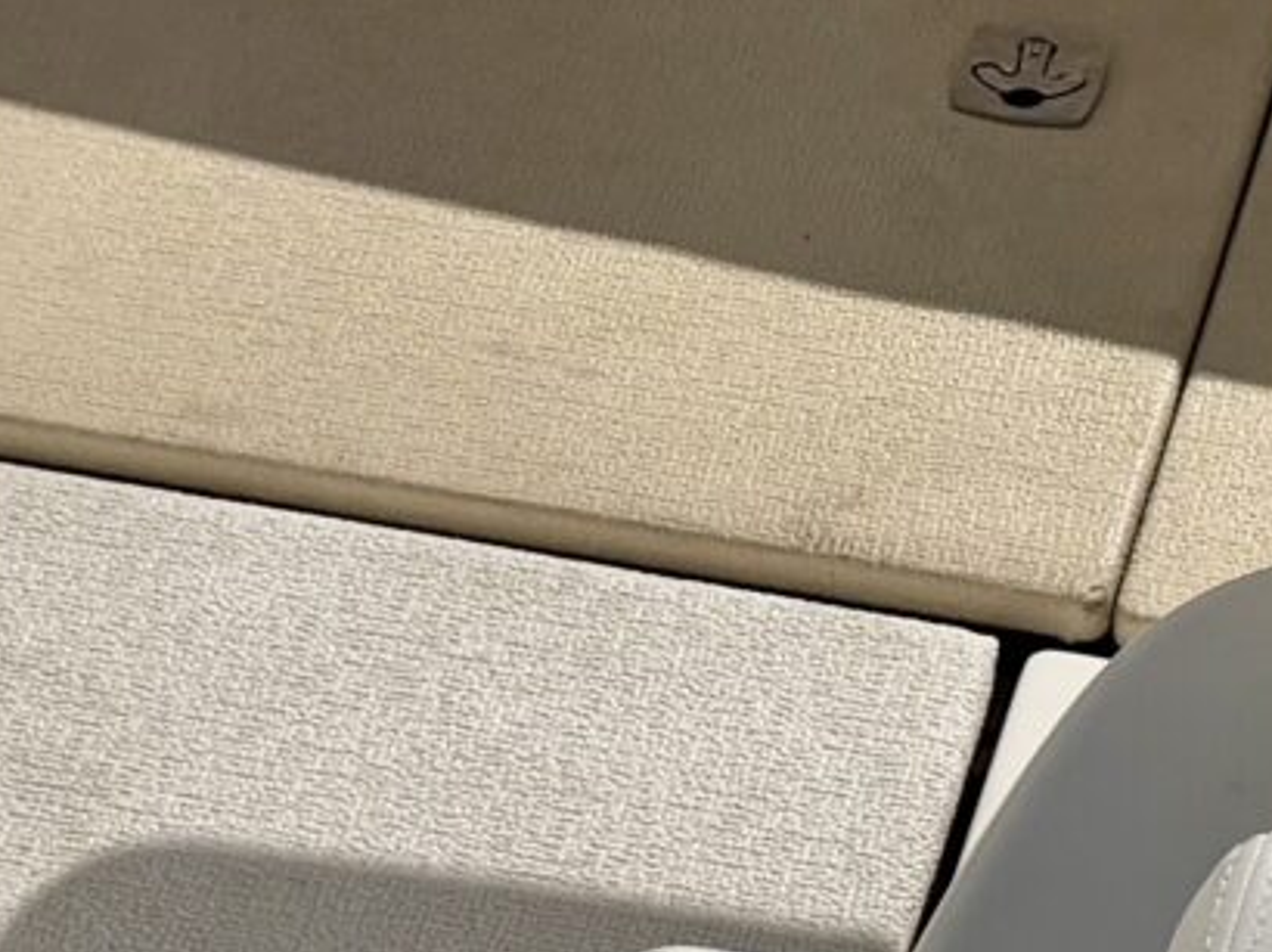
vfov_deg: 9.8
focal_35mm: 150
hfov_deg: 13.2
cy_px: 37
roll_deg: +1.8
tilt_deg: -39.0
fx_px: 5509
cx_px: 710
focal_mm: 6.76
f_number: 1.78
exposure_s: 1/32258
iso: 100
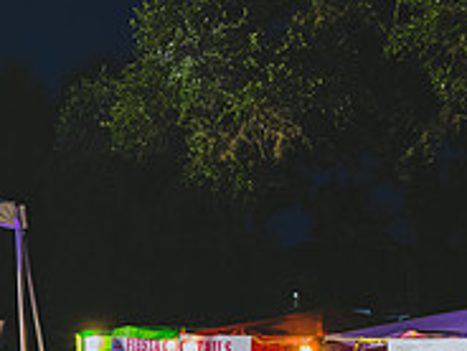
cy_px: 256
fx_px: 1066
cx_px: 38
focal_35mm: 79
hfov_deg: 24.0
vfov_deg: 18.6
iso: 2000
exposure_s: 1/80
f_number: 3.5
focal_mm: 26
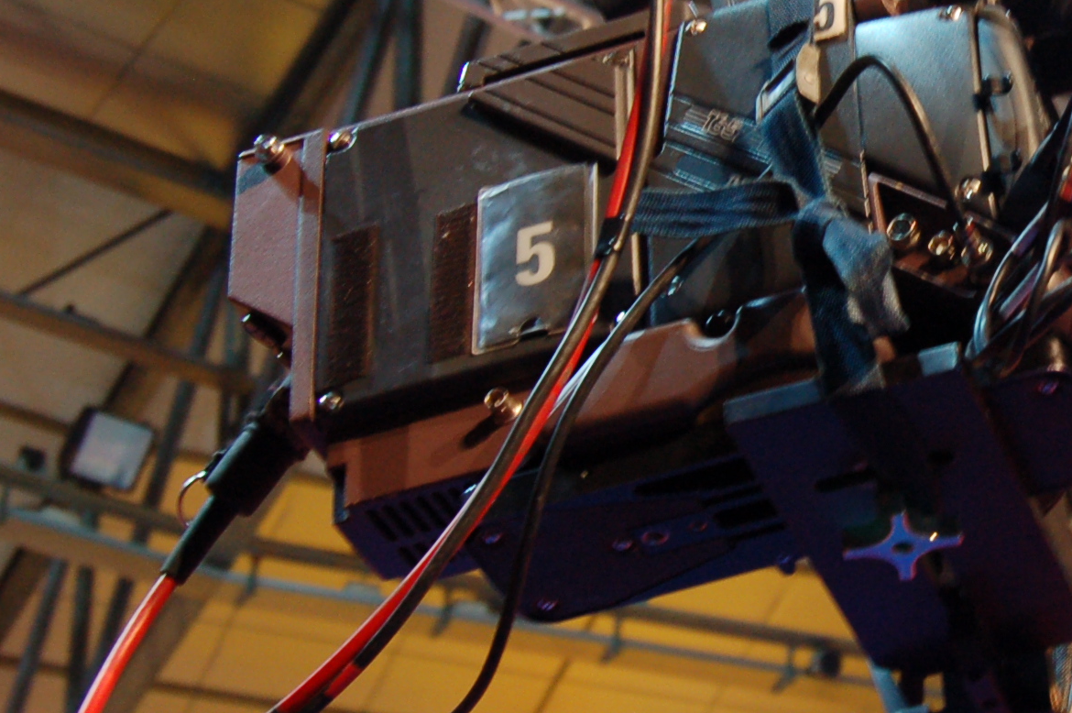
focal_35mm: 108
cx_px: 1045
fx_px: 3213
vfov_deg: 12.6
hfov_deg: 18.5
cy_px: 126
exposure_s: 1/10
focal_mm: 28
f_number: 5.6
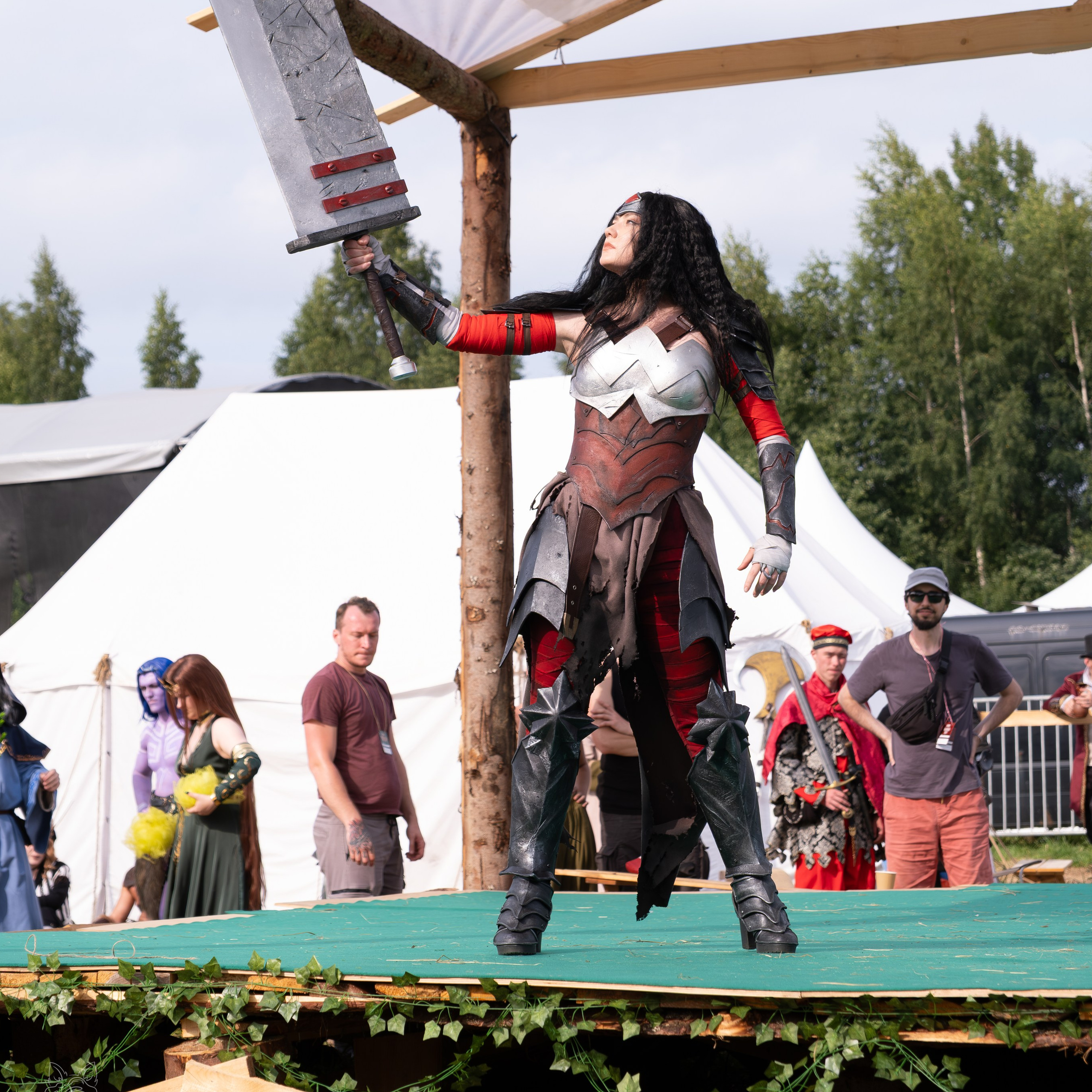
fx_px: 3105
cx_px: 545
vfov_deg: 19.9
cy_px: 352
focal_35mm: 87
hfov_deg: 19.9
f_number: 4
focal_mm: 45.5
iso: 200
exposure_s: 1/1000
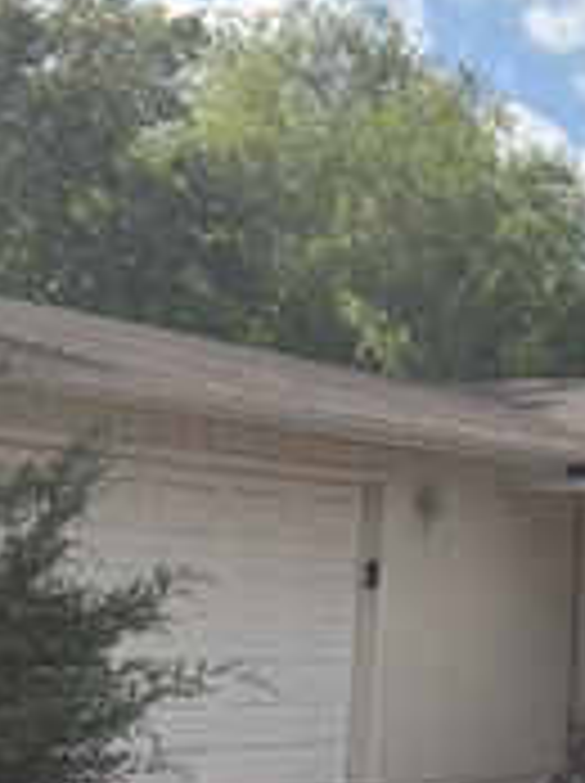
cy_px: 547
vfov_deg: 21.2
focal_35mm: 92
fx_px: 2078
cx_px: 972
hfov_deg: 14.5
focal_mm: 6.76
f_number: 1.78
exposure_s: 1/4405
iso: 125
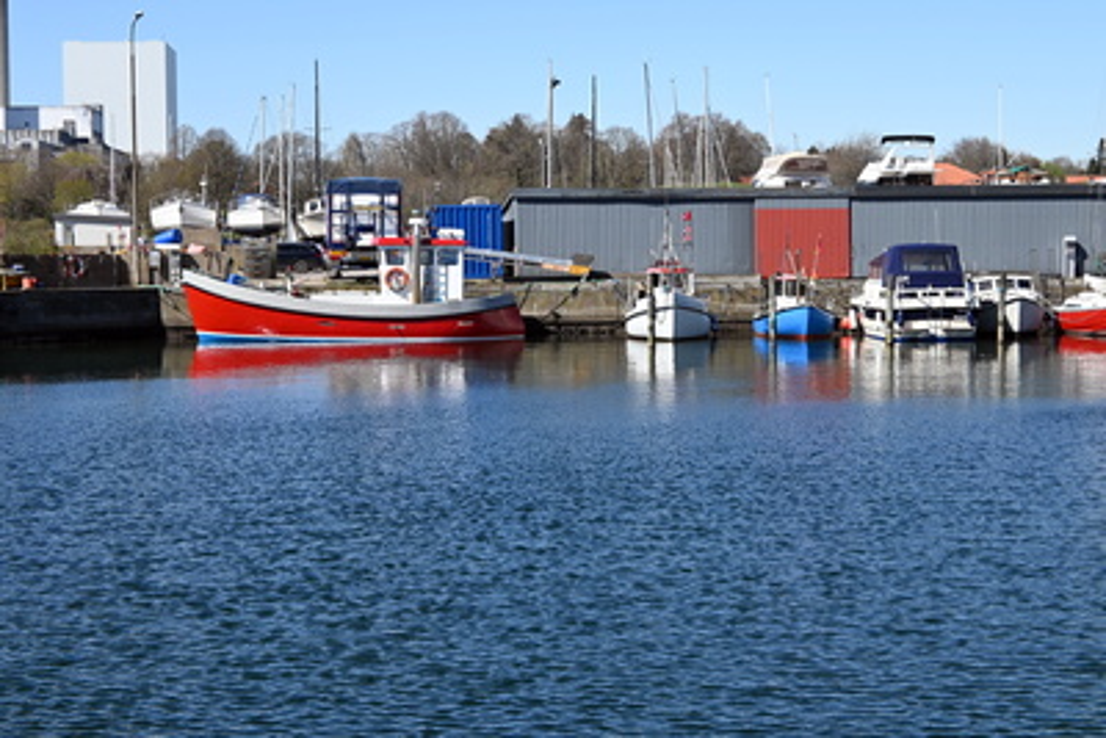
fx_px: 2305
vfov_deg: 18.2
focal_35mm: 75
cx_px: 553
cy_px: 369
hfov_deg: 27.0
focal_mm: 50
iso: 100
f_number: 7.1
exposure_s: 1/400
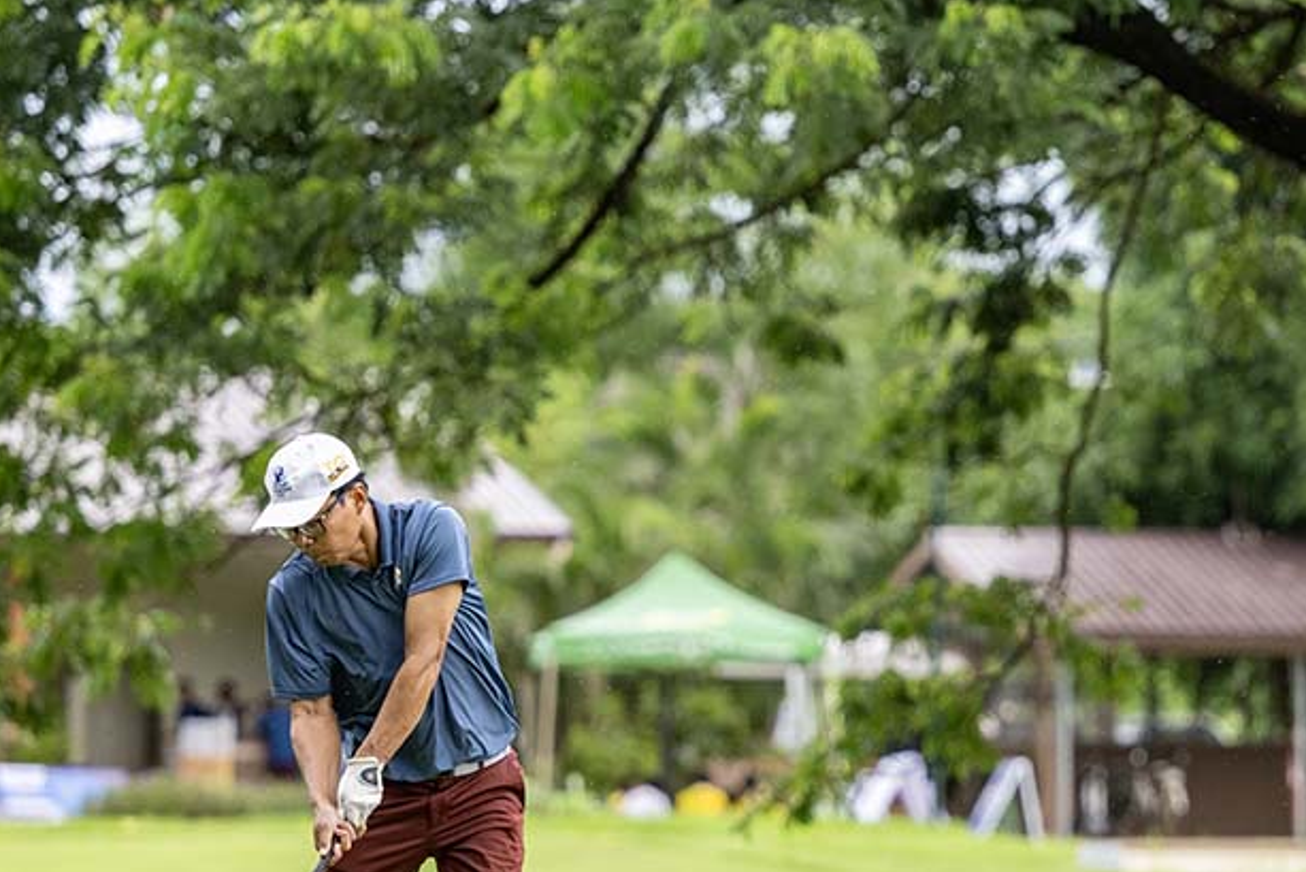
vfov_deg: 6.1
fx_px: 8236
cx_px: 607
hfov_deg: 9.1
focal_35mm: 227
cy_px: 646
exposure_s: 1/3200
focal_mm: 145
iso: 640
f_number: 2.8
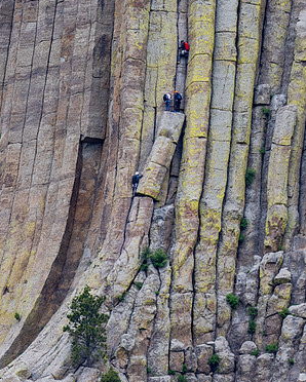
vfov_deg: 1.6
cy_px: 193
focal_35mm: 1238
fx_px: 14003
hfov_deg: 1.3
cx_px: 128
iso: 560
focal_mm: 600
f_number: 8
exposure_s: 1/800
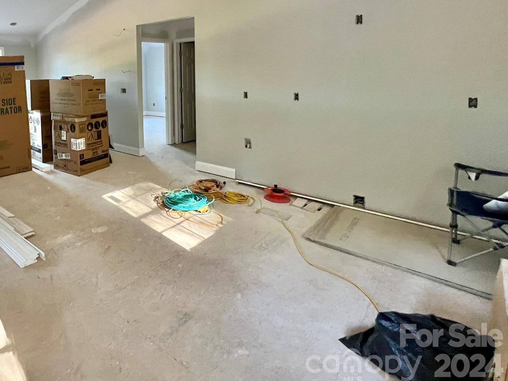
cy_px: 91
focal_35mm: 21
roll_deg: +2.9
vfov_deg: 59.7
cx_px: 122
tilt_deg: -1.5
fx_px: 308
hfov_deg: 73.0
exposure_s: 1/60
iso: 640
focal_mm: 1.57
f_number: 1.8
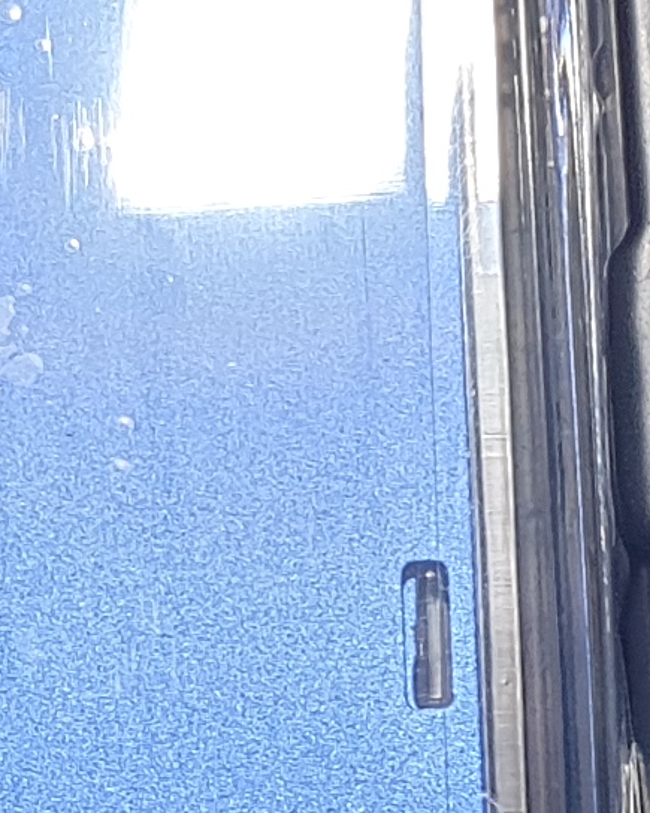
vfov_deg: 10.2
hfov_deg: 8.2
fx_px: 4522
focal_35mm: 188
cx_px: 403
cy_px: 768
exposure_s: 1/50
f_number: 2.4
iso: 64
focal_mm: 4.3
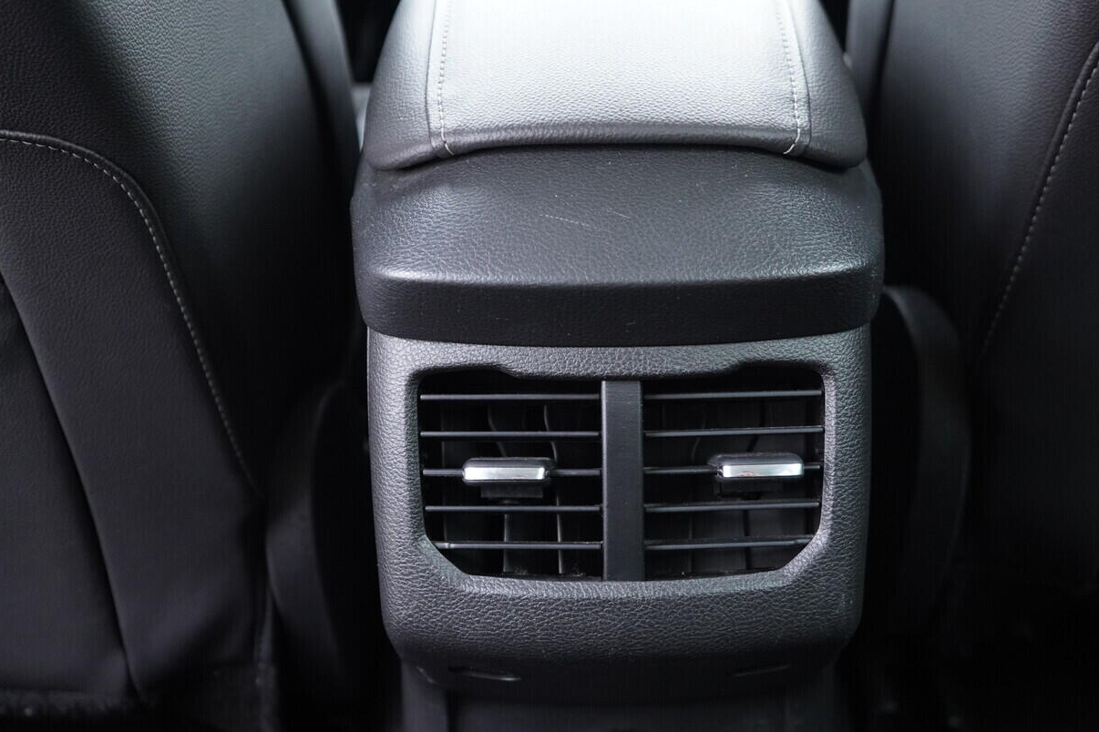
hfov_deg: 45.4
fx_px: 1313
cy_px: 398
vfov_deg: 31.2
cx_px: 608
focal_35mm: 43
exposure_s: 1/40
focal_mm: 24
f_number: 2.8
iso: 1000
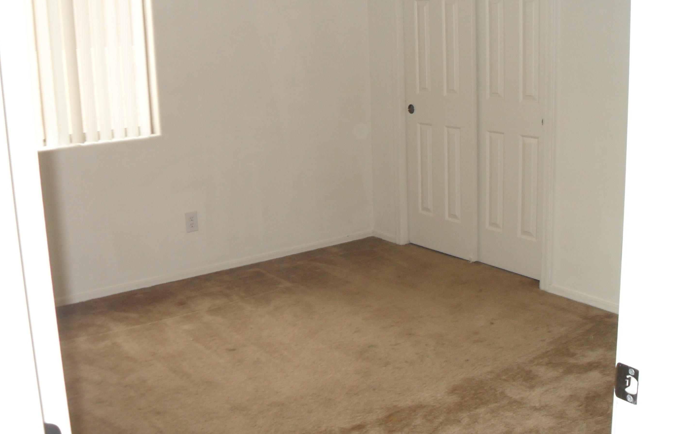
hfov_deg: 50.4
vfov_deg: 32.7
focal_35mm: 39
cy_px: 176
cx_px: 333
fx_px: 739
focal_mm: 6.2
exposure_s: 1/45
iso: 200
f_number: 2.8
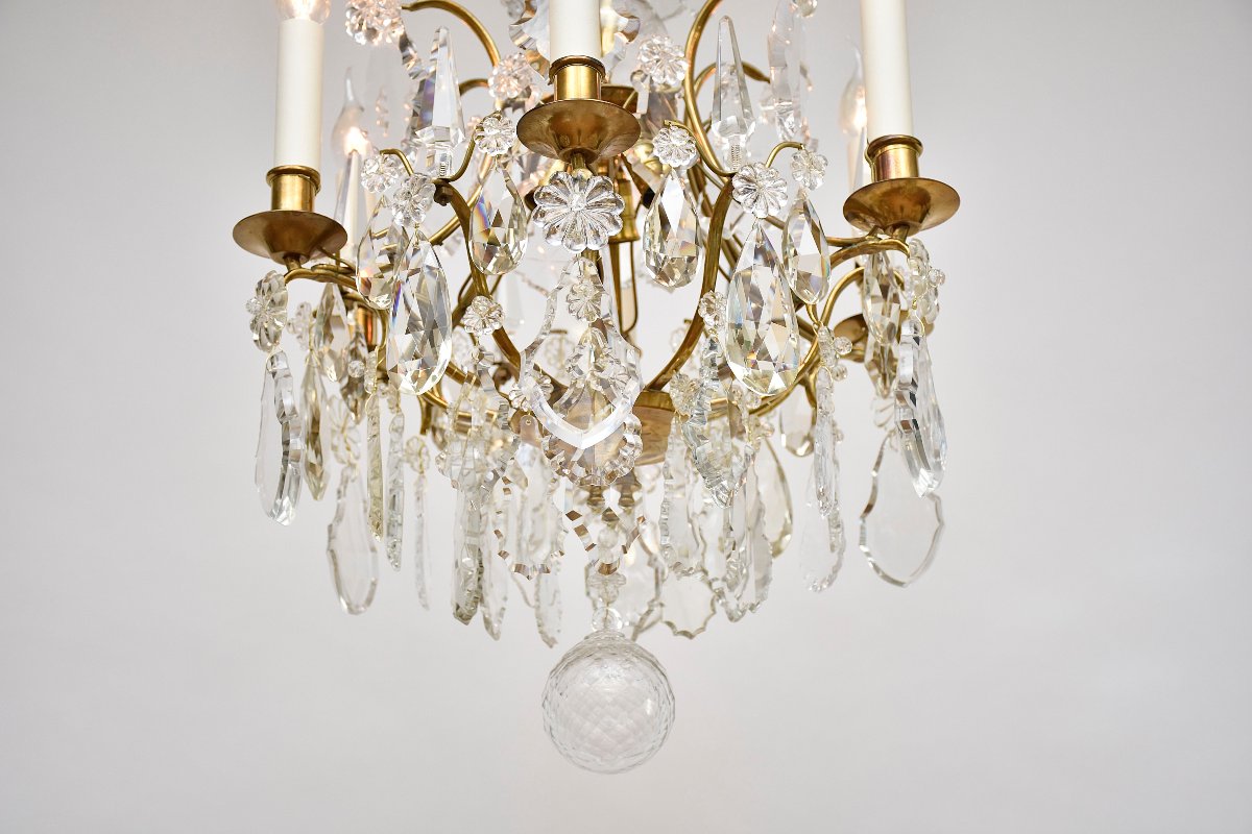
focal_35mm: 60
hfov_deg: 33.4
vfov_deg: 22.6
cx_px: 626
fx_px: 2087
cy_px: 417
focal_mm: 40
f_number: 4.5
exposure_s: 1/160
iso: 640
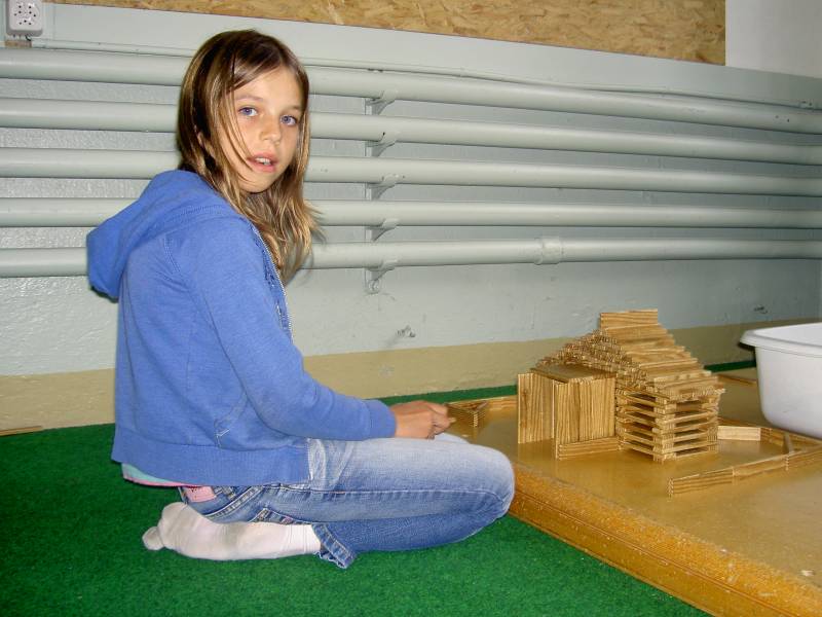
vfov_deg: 36.8
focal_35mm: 39
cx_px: 411
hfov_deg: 47.9
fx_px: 926
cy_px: 308
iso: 100
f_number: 2.8
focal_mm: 8
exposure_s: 1/60
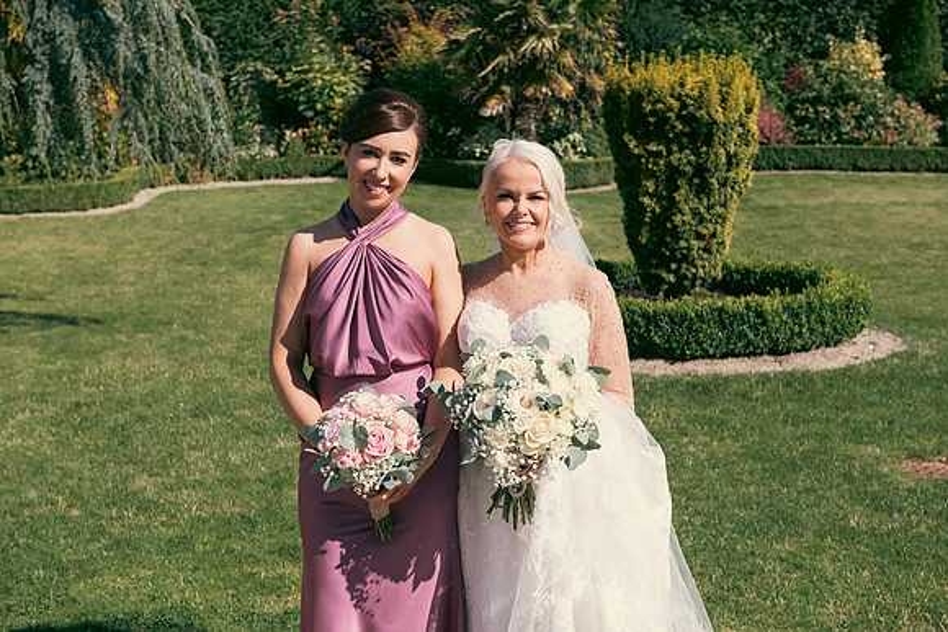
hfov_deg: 35.6
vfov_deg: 24.2
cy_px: 316
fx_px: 1475
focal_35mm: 56
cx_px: 474
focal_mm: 56
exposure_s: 1/2500
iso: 160
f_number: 6.3
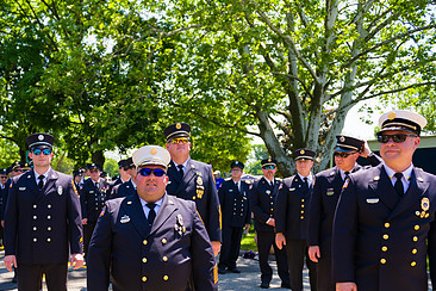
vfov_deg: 34.2
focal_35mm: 38
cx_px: 111
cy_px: 224
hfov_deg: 48.8
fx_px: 460
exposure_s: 1/1250
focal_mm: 24
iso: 200
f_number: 5
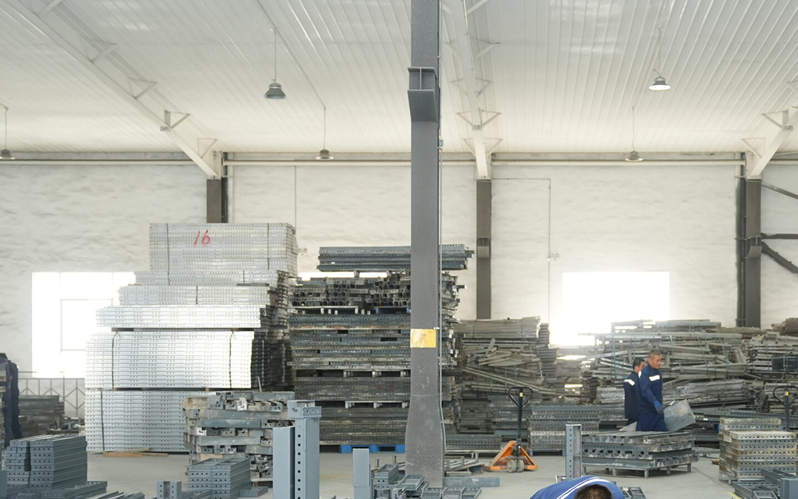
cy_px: 374
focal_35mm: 60
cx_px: 524
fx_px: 1305
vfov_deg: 21.5
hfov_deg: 33.7
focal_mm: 33
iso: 800
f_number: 2.8
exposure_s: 1/160
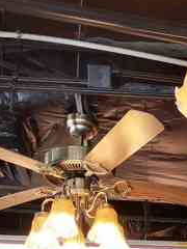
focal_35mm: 105
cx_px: 245
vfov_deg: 17.1
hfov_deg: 13.6
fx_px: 756
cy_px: 362
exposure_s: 1/100
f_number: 1.8
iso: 100
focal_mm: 4.75
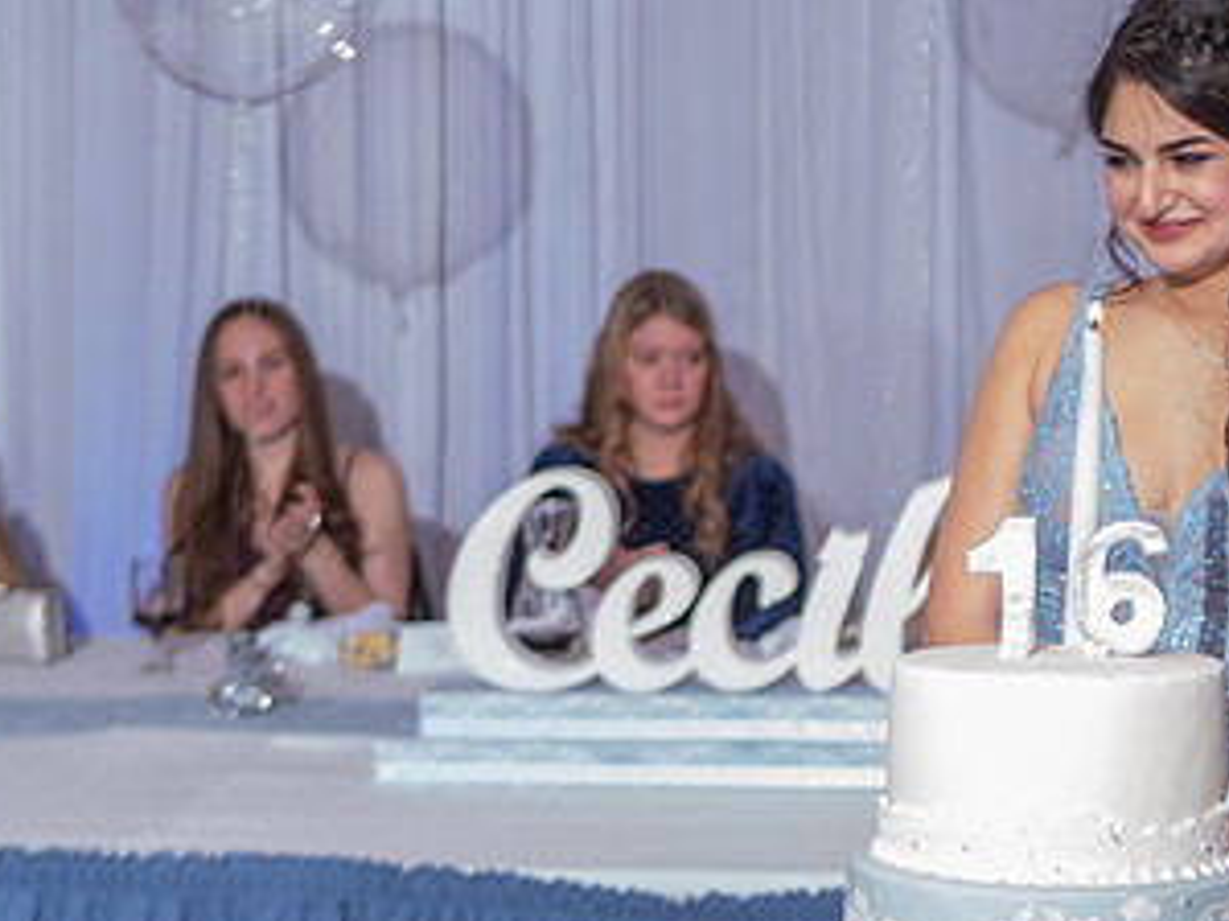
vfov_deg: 15.2
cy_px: 495
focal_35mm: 97
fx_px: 3442
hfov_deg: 19.9
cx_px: 1069
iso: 125
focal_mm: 25
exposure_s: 1/250
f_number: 1.7
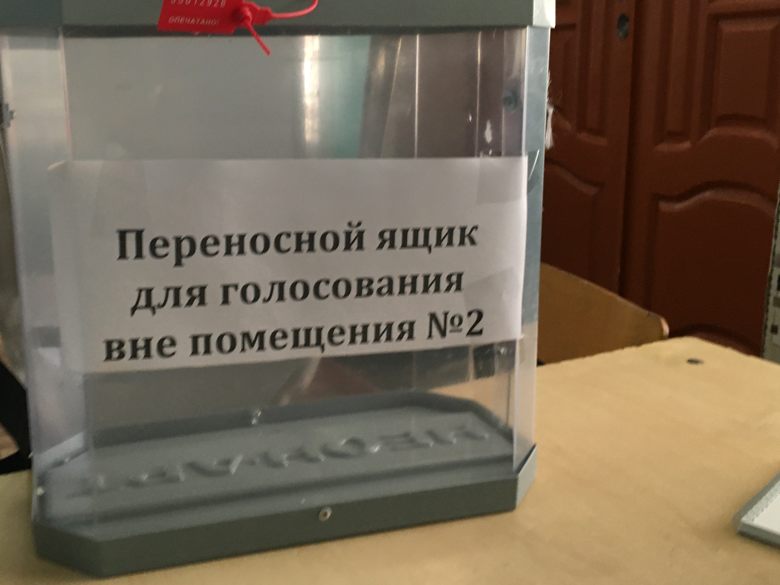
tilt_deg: -12.3
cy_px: 240
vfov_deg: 38.5
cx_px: 293
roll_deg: +2.6
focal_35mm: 37
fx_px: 834
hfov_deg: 49.7
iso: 160
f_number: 2.2
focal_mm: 4.15
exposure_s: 1/33
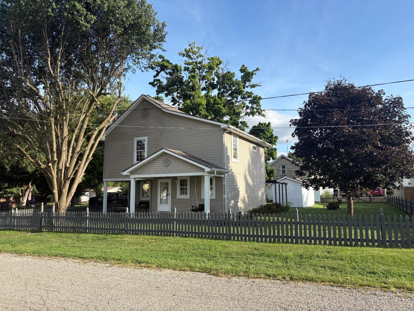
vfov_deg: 53.1
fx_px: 311
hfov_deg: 67.3
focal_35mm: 26
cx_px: 207
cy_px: 156
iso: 50
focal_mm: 5.96
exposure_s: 1/1484
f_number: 1.6
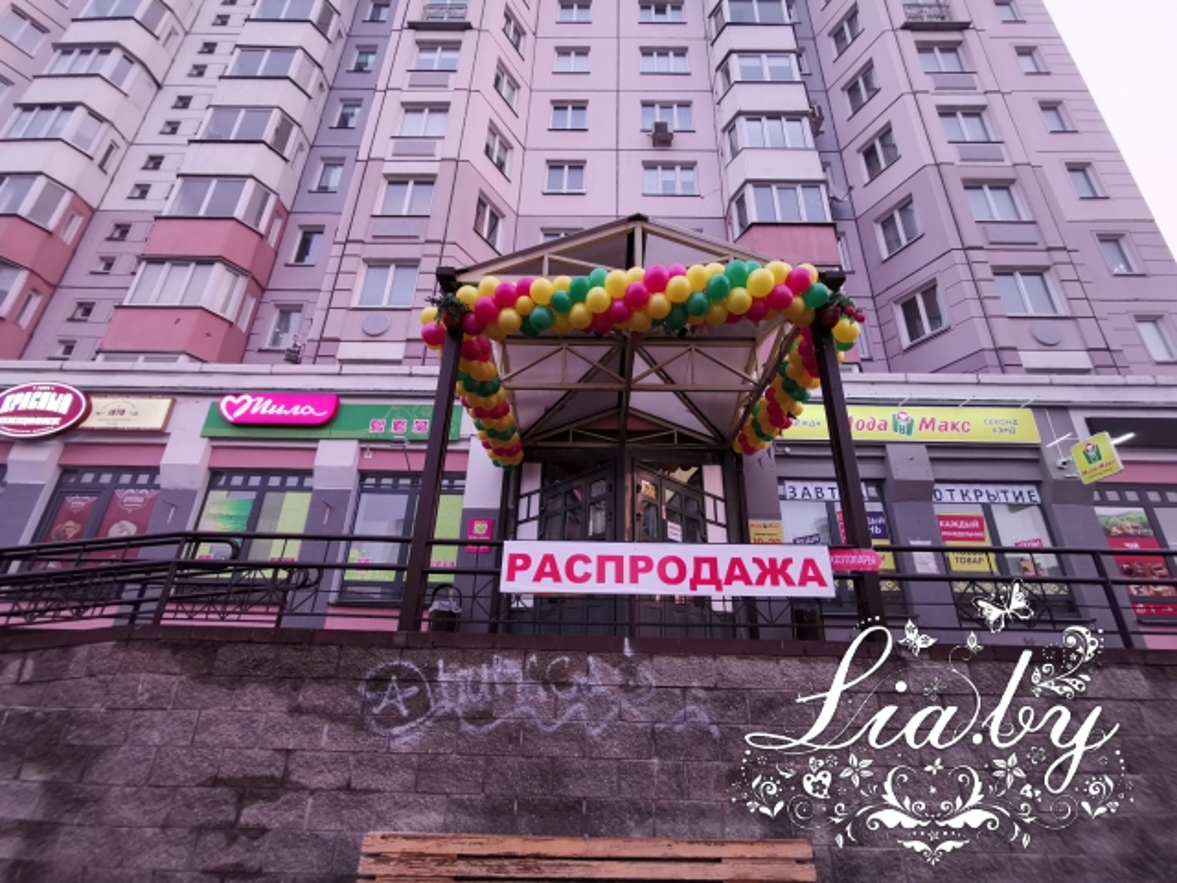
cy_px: 442
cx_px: 588
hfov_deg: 94.5
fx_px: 544
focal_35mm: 16
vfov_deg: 78.1
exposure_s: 1/50
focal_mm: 2.35
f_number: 2.2
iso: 200
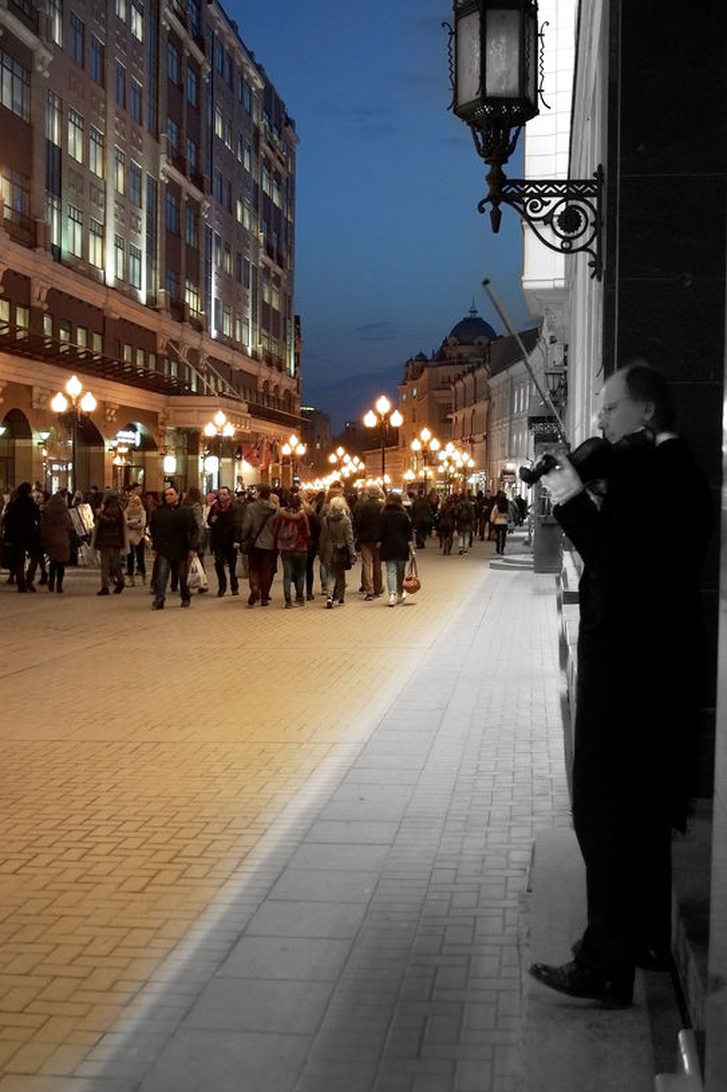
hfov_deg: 31.1
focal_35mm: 43
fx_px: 1304
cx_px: 357
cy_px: 519
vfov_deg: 45.4
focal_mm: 26
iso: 1250
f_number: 4
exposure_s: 1/60
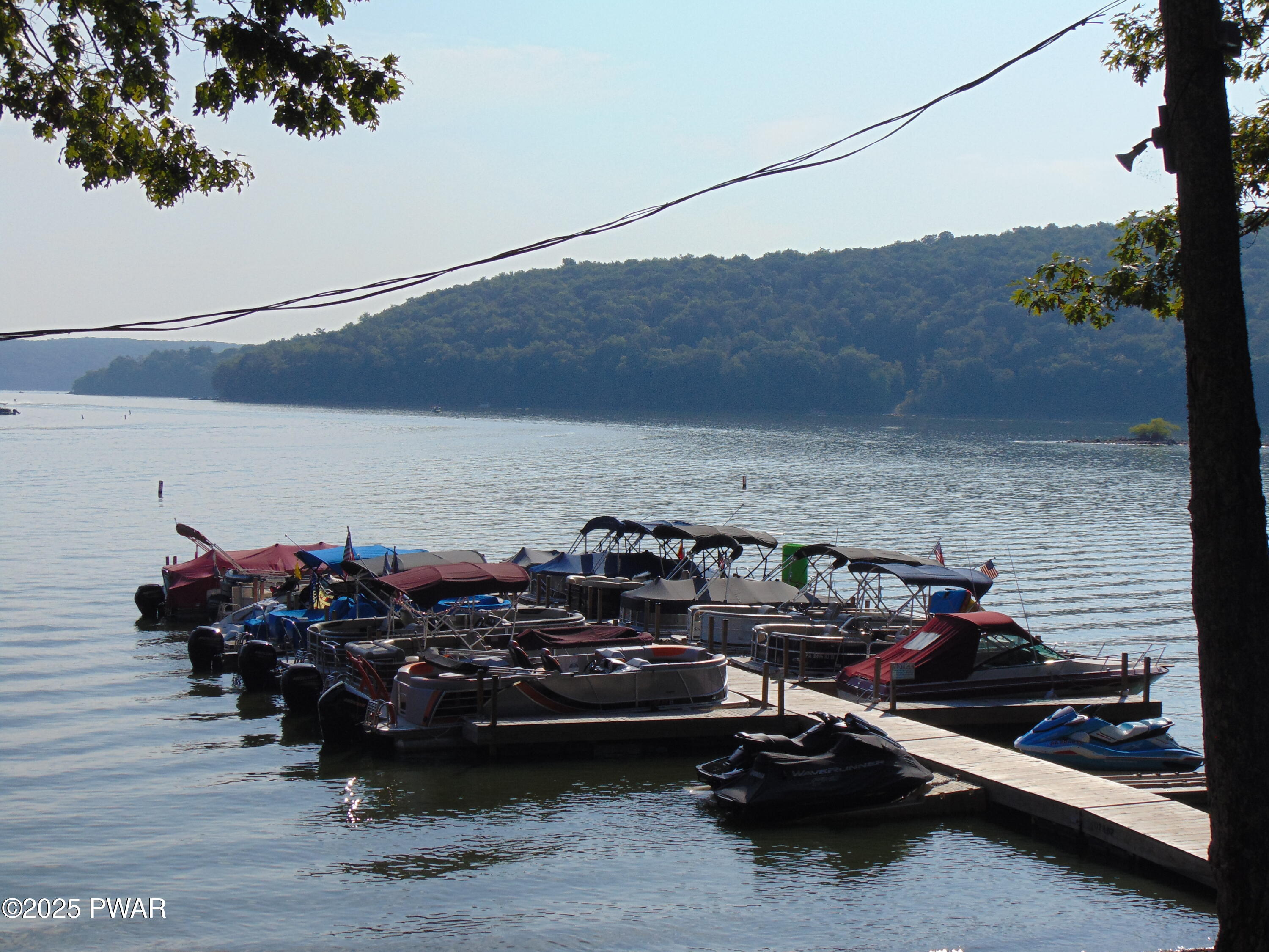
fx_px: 2200
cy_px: 476
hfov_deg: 32.2
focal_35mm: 60
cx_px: 634
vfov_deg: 24.4
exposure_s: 1/400
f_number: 9.3
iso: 80
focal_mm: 10.8
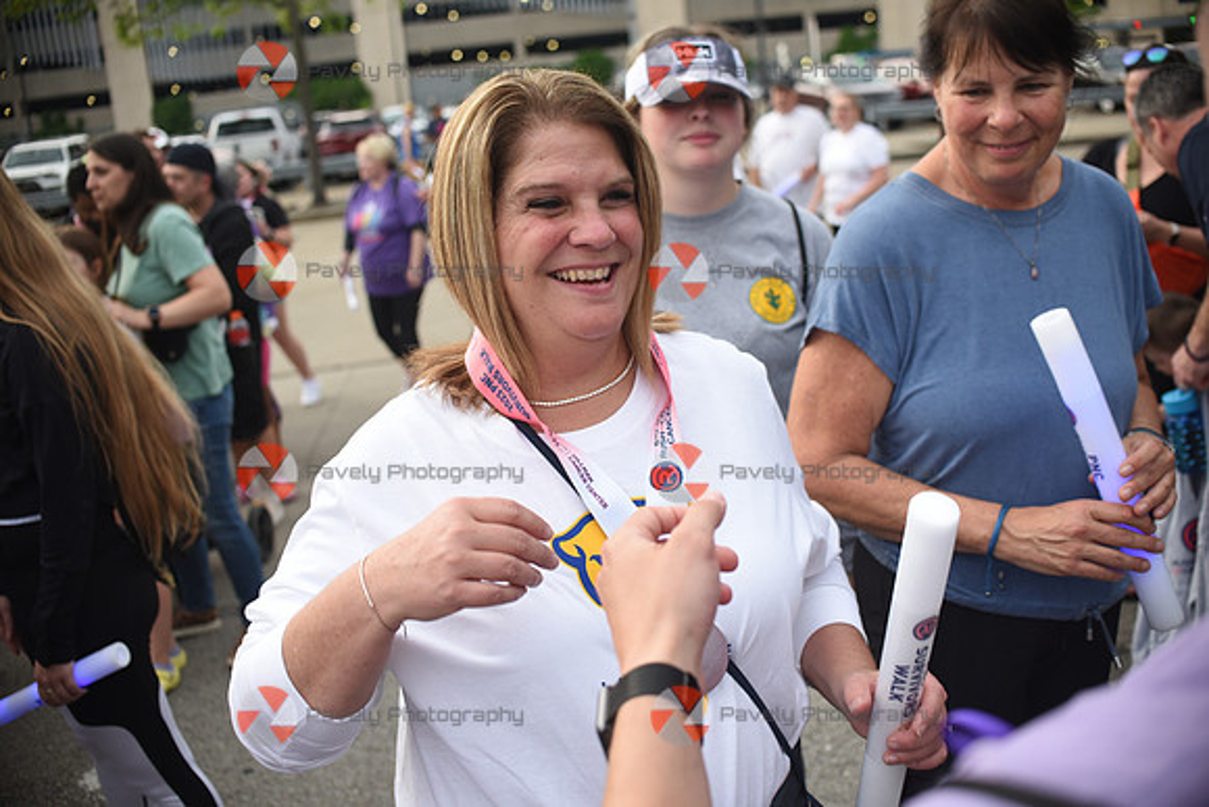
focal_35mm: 35
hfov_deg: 54.4
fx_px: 1176
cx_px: 604
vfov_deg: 37.9
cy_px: 404
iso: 640
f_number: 5
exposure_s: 1/400
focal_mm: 35
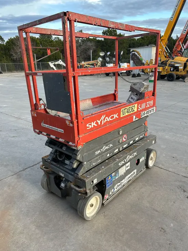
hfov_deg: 53.1
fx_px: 188
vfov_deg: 67.3
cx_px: 94
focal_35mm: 26
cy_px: 126
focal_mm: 5.7
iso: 50
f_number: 1.5
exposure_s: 1/310
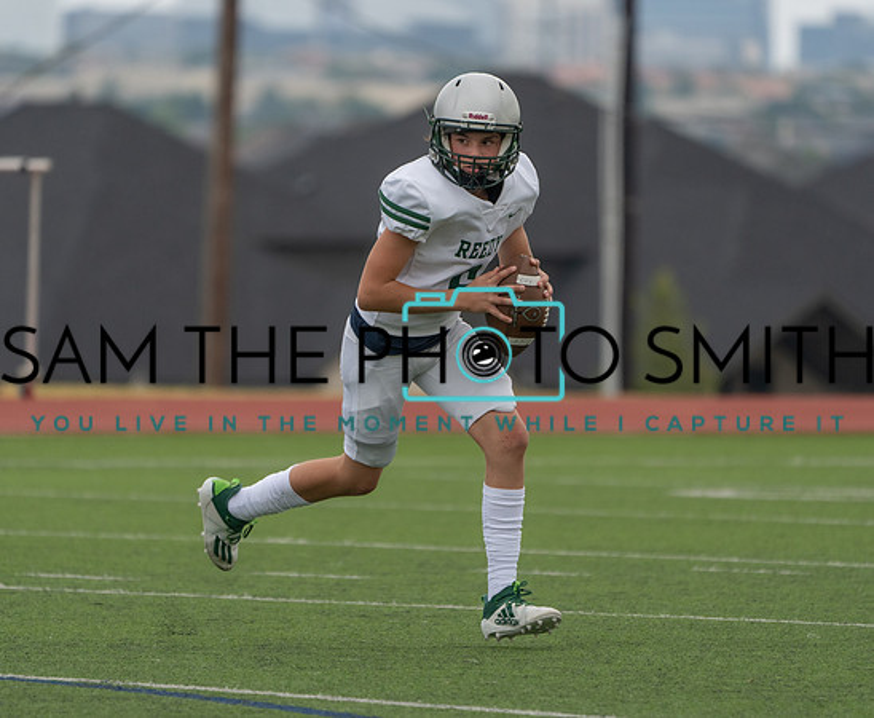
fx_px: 13145
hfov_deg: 3.8
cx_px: 420
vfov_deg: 3.1
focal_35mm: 503
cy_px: 384
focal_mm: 400
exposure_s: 1/1000
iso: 800
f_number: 5.6
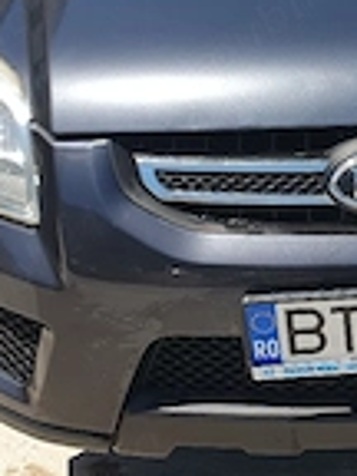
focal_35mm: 72
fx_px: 990
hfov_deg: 19.7
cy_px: 33
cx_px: 377
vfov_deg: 26.0
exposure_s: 1/1429
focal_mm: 4.32
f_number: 2.4
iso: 50
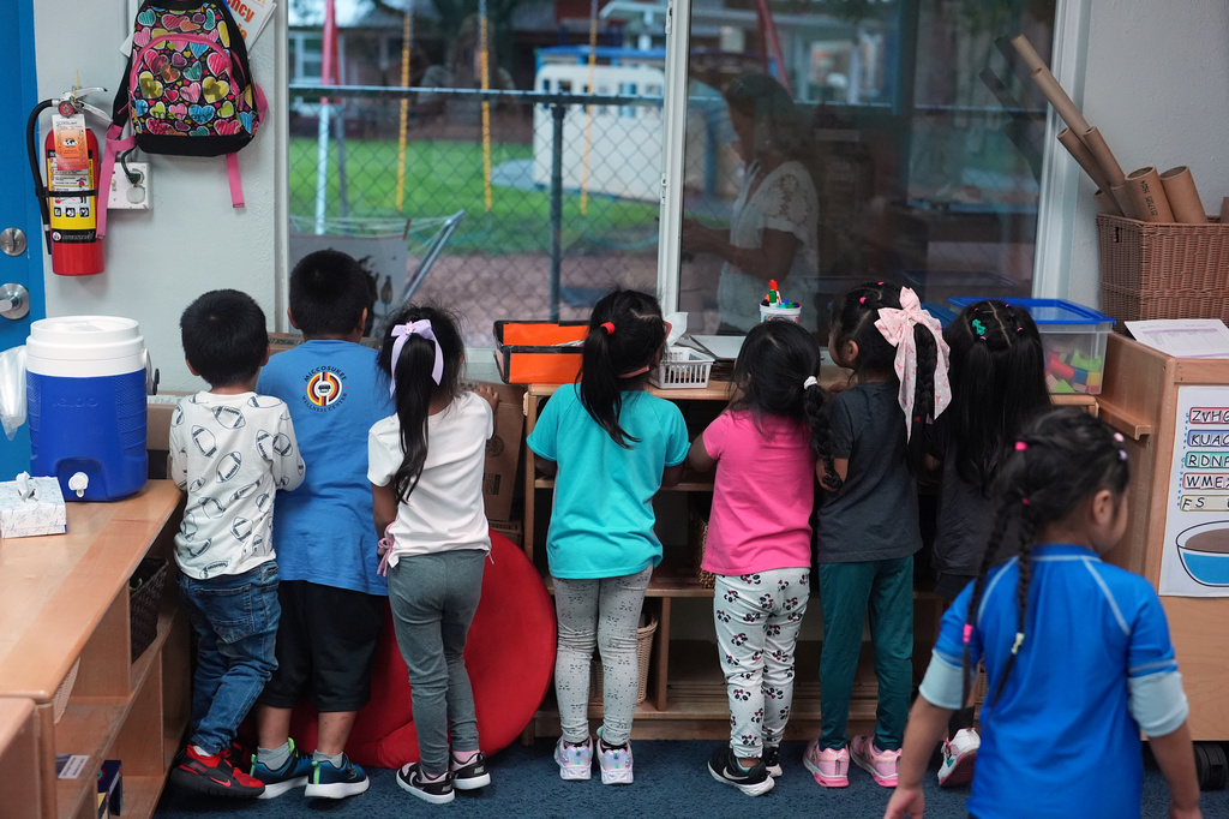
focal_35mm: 50
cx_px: 614
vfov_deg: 27.0
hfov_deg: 39.6
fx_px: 1706
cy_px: 410
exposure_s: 1/640
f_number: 2.5
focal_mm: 50
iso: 3200
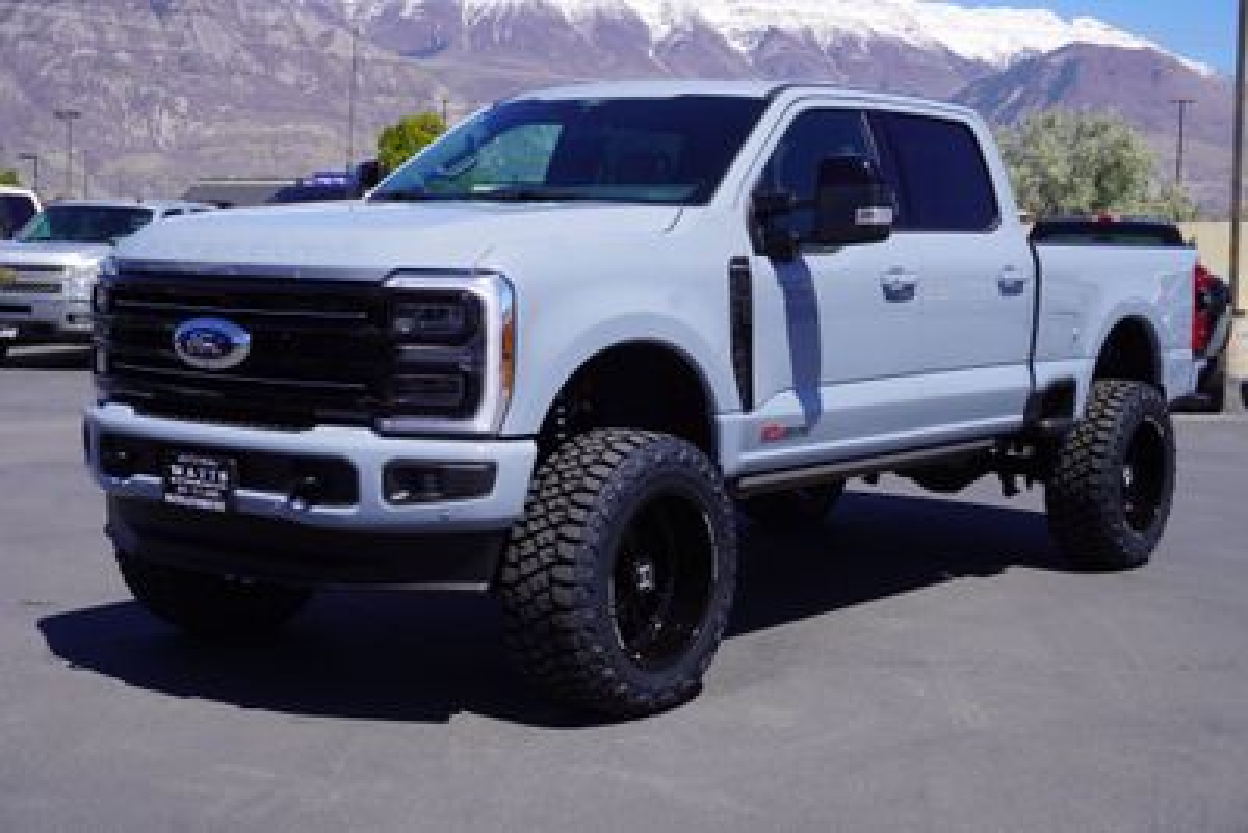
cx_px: 624
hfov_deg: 36.9
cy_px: 416
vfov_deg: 25.1
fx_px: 1873
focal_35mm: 54
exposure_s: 1/160
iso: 100
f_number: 11
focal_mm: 36
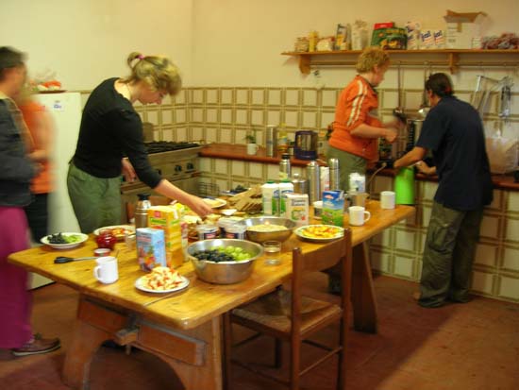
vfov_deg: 37.7
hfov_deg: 49.0
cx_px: 260
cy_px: 195
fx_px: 570
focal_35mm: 38
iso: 64
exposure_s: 1/8.4
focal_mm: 7.8
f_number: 2.8
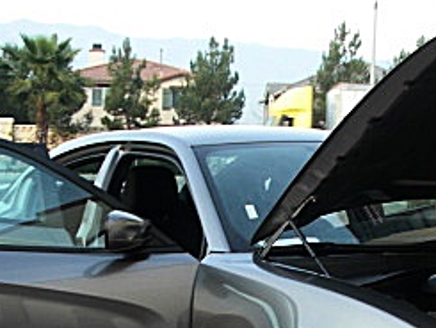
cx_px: 317
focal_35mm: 94
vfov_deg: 15.2
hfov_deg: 20.7
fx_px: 1185
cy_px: 380
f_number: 2.8
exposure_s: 1/60
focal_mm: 6.3
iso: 50
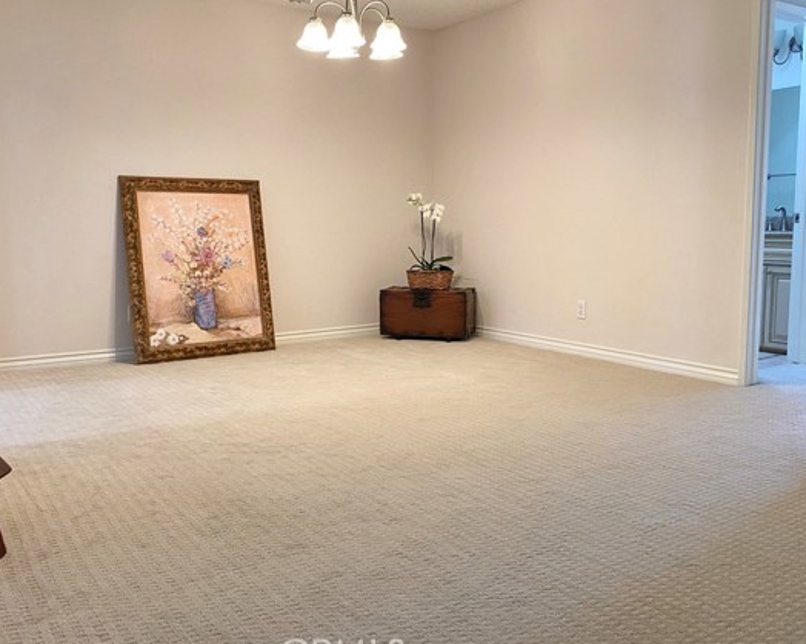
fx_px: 739
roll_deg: -0.3
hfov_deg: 57.2
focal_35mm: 31
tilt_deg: -2.3
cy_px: 306
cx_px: 415
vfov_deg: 47.1
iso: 80
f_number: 1.8
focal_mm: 4.25
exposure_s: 1/60
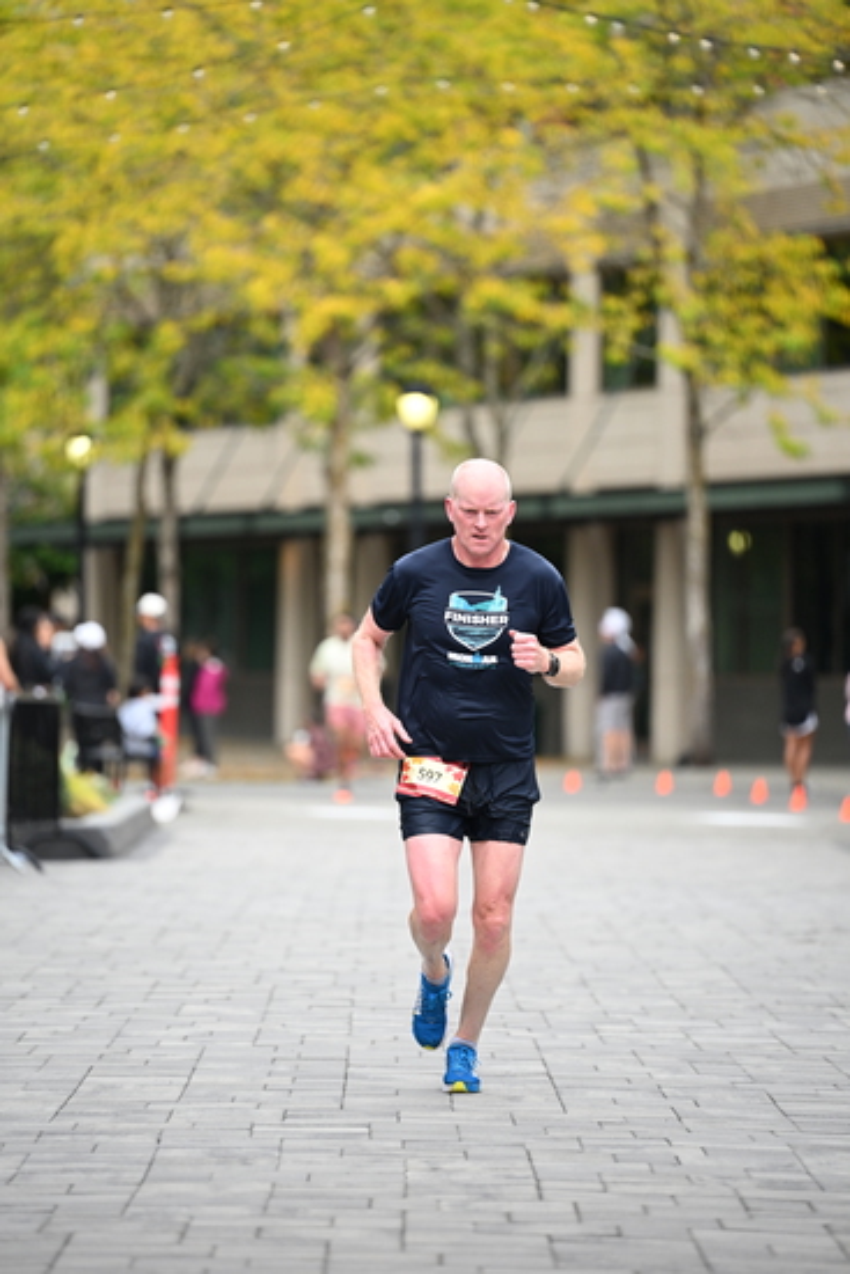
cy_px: 637
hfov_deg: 7.4
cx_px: 425
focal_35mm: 185
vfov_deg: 11.1
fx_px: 6547
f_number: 2.8
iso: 800
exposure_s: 1/2000
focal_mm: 185
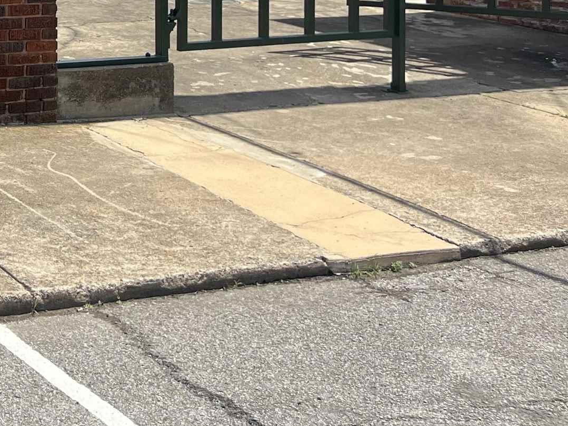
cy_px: -138
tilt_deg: -1.2
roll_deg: +0.0
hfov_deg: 23.9
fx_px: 1215
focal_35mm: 74
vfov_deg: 18.4
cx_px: -122
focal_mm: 5.7
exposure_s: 1/5319
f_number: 1.5
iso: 50
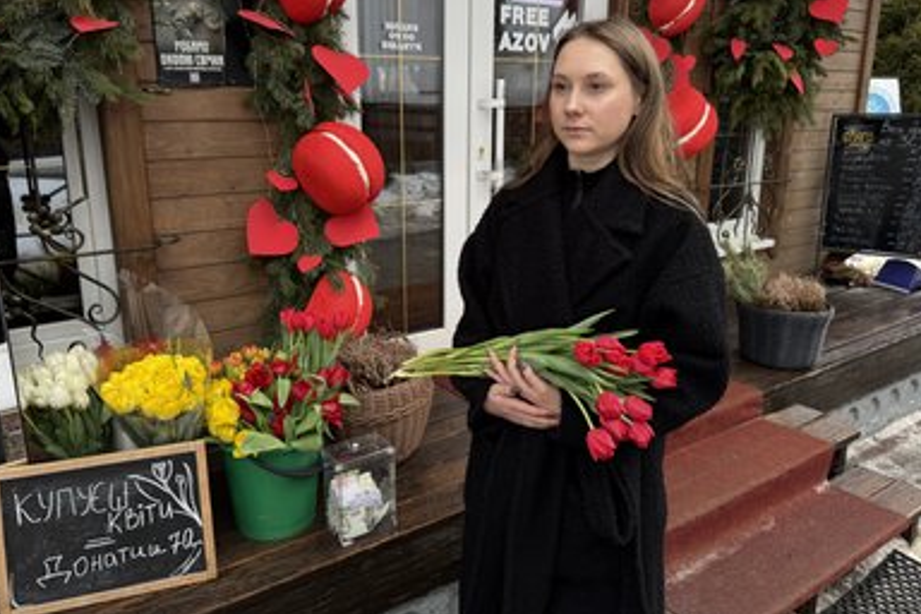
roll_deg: +0.2
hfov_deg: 69.4
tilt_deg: -13.8
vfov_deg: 49.4
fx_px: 665
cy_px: 261
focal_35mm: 26
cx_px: 446
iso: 80
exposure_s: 1/925
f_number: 1.78
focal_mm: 6.76
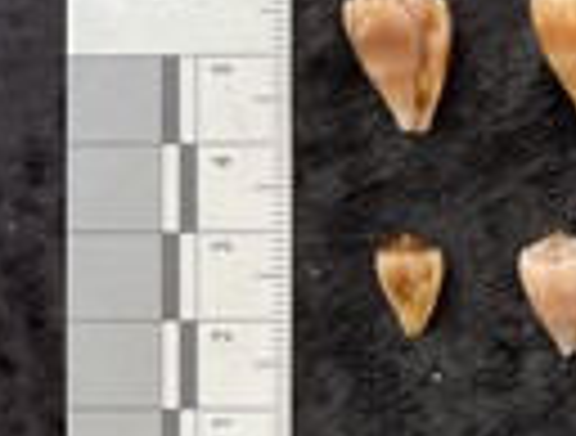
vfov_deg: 18.8
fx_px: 1319
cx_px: 760
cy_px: 214
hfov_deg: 22.0
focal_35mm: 79
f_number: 1.8
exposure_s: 1/60
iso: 80
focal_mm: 3
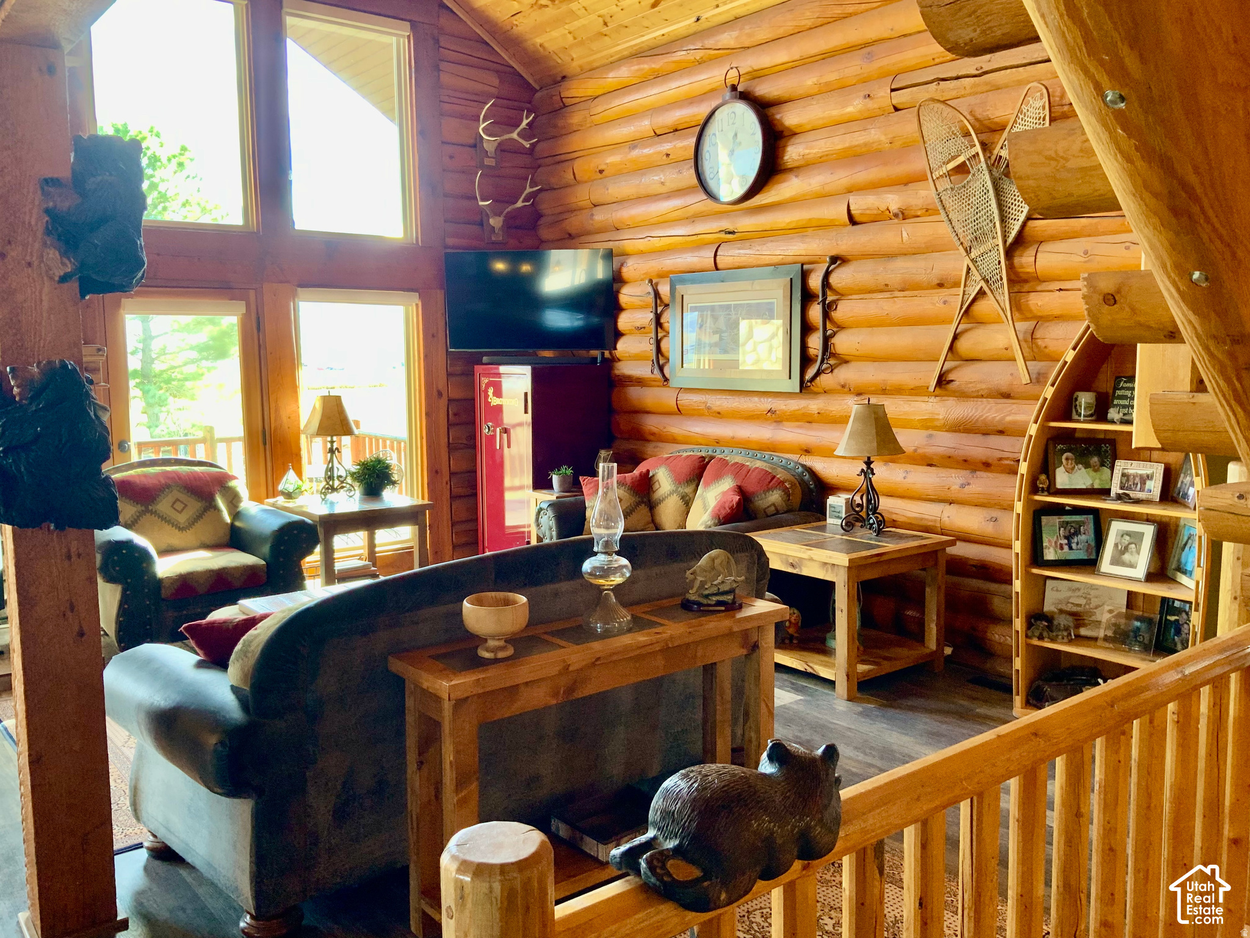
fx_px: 1047
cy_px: 469
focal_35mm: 29
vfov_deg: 48.2
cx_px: 625
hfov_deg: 61.7
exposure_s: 1/60
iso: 50
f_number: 1.8
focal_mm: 3
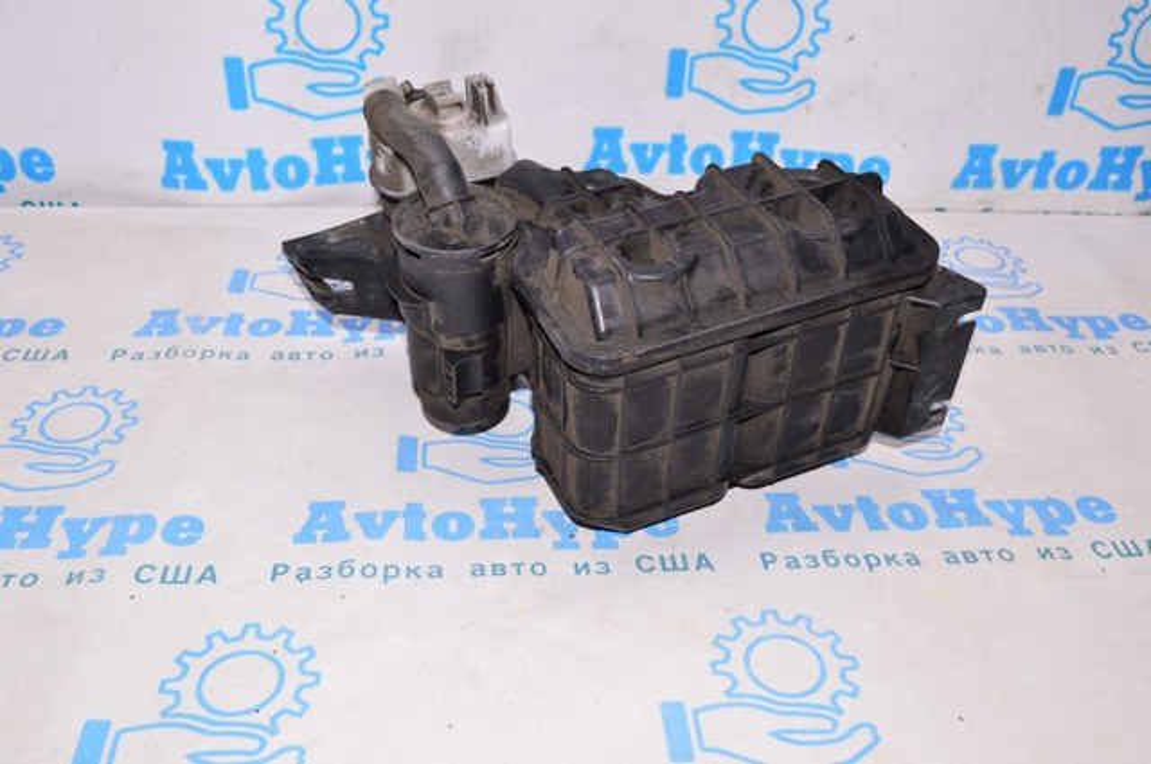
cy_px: 382
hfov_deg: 53.2
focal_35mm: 36
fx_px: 1150
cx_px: 576
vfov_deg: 36.8
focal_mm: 24
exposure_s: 1/200
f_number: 8
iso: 1600
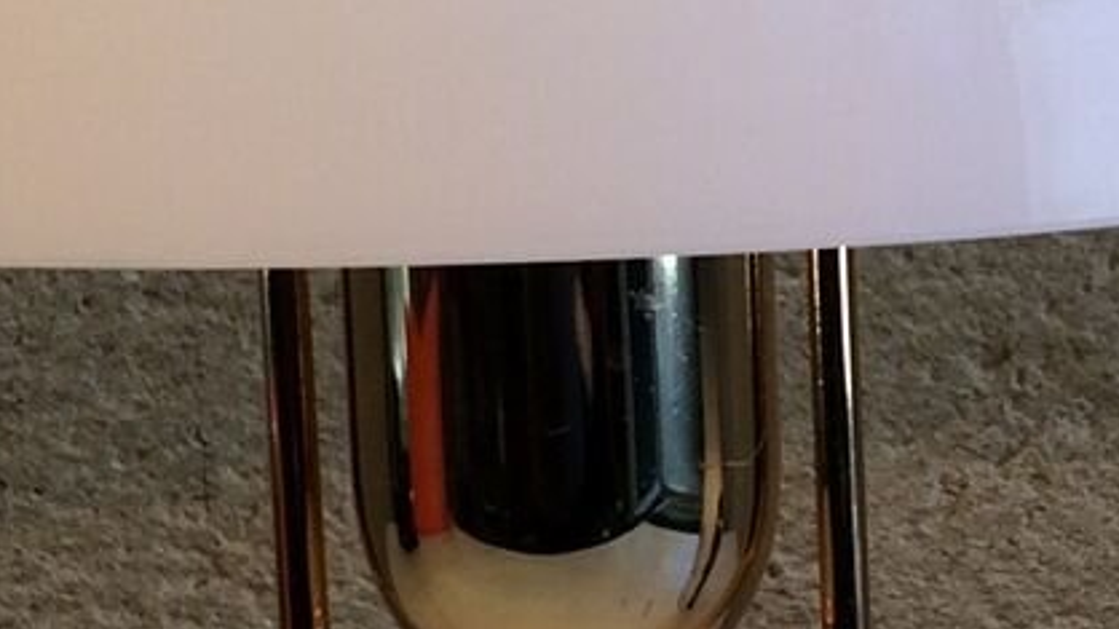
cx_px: 1106
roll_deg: +1.7
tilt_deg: -13.5
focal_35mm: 151
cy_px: 586
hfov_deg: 14.0
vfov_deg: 8.0
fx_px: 4480
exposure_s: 1/260
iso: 32
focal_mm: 4.15
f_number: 2.2
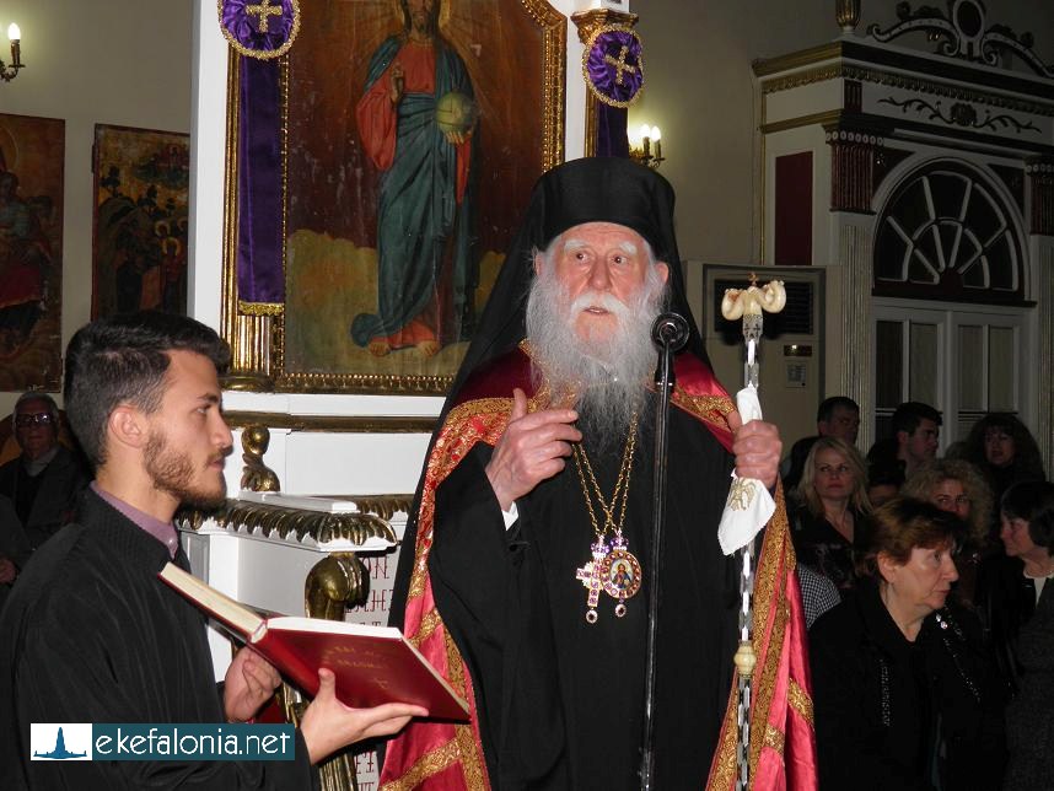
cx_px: 527
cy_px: 396
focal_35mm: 49
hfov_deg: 38.9
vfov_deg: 29.7
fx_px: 1492
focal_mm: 8.9
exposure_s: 1/80
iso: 100
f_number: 3.5
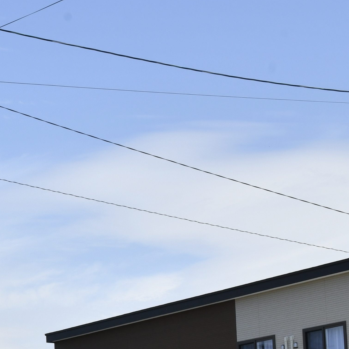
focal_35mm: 125
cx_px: -160
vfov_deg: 13.7
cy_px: 377
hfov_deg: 13.2
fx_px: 1426
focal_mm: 36
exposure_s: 1/400
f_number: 11
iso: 400
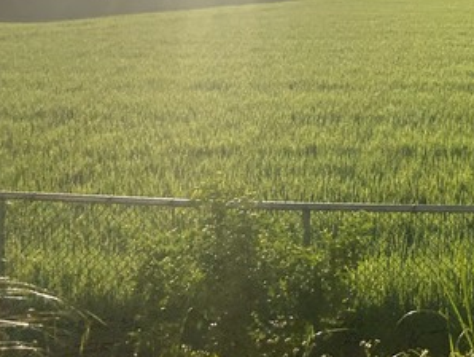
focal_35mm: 68
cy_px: -29
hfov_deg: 25.4
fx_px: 932
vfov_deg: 20.7
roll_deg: +0.5
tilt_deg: +1.9
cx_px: 581
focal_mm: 5.7
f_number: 1.5
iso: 50
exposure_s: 1/4115
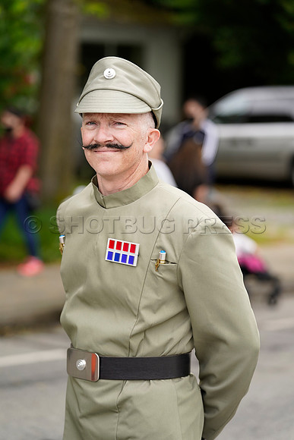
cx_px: 147
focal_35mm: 107
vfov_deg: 19.1
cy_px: 220
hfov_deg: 12.8
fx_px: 1310
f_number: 3.2
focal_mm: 107
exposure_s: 1/400
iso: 320
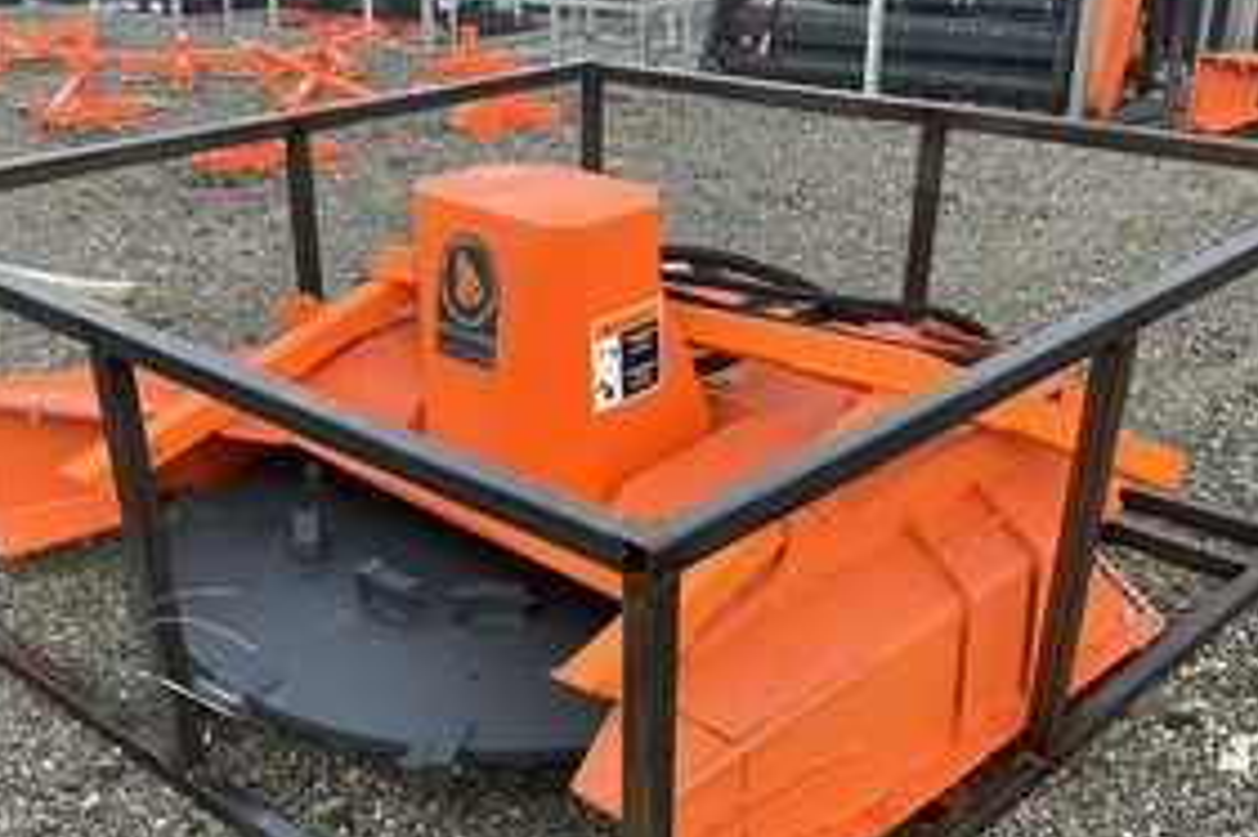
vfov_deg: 30.8
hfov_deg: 45.4
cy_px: 600
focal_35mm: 43
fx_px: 1502
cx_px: 586
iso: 25
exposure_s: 1/122
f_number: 1.8
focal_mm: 3
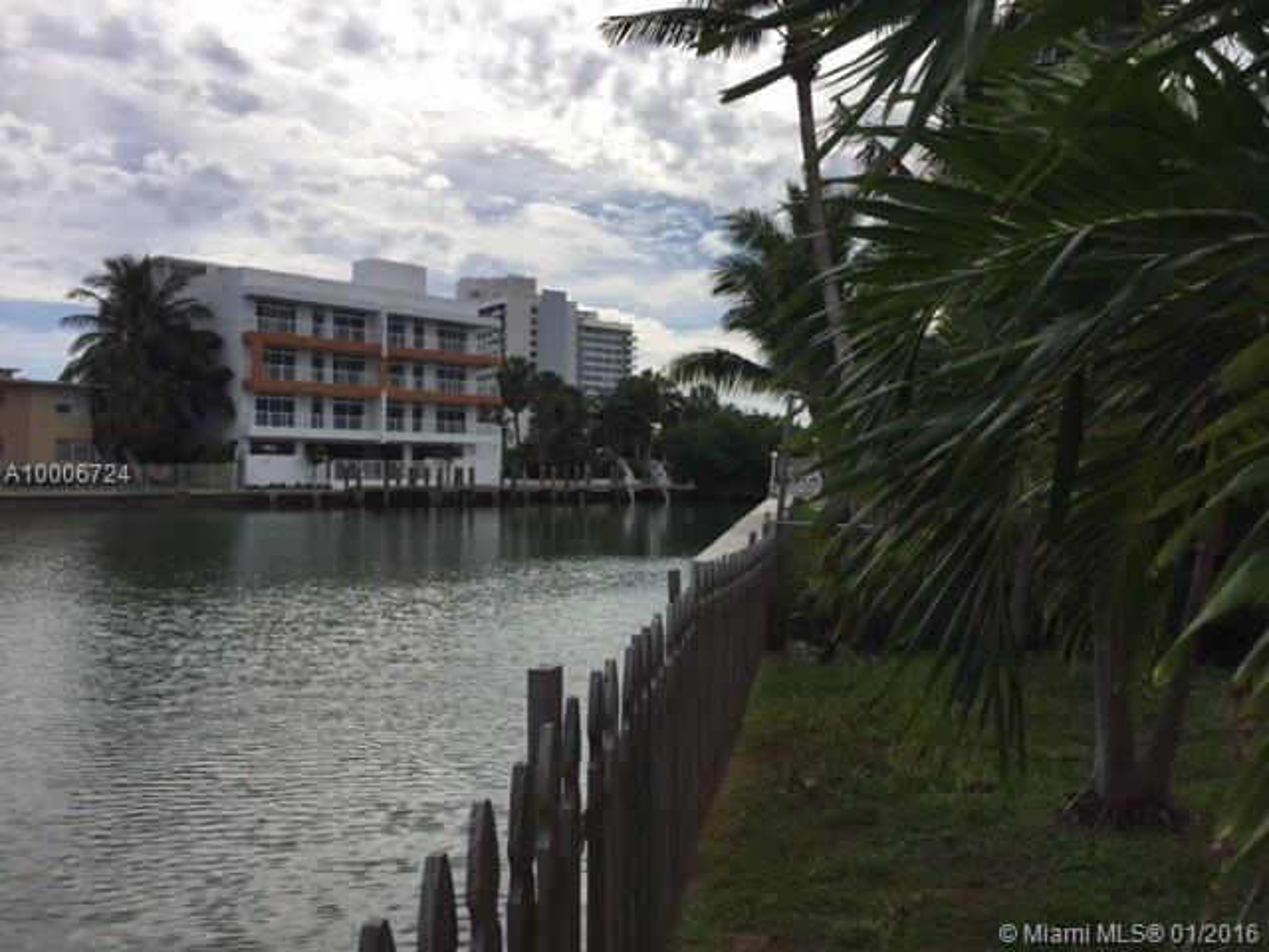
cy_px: 476
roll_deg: -2.6
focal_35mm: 29
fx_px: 1063
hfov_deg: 61.7
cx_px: 634
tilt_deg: +0.8
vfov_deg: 48.2
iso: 32
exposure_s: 1/4405
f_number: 2.2
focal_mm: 4.15
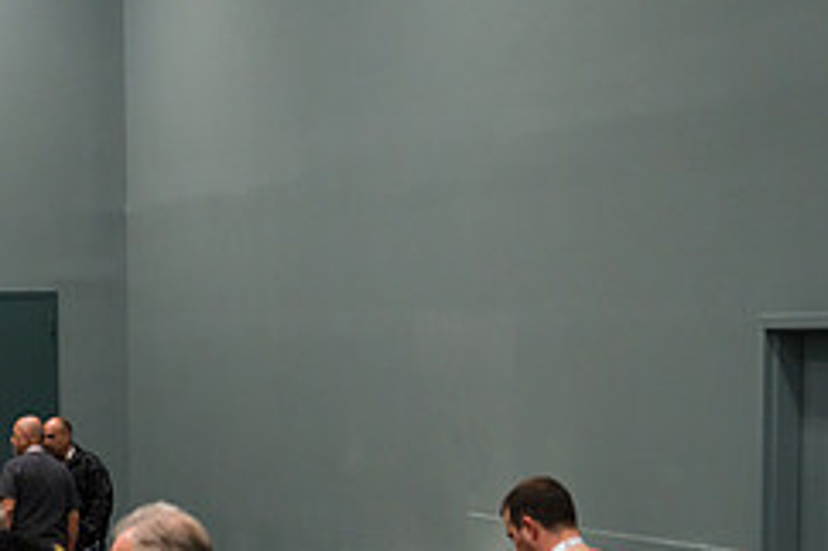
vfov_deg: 14.0
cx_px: -21
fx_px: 2206
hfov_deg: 20.5
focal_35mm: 96
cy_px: 558
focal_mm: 40
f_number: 3.2
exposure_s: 1/200
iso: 3200
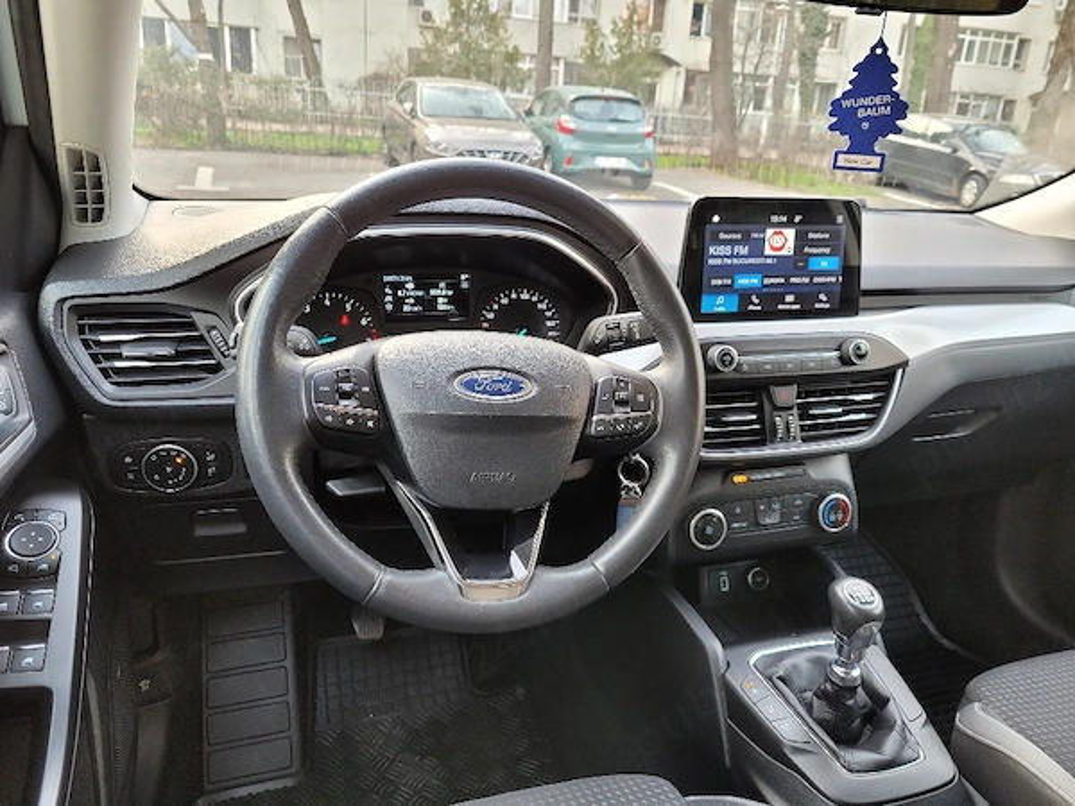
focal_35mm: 26
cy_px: 403
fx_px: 807
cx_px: 538
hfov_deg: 67.3
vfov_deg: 53.1
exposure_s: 1/100
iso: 100
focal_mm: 5.4
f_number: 1.8
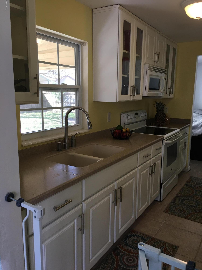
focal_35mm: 29
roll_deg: -0.3
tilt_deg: -9.2
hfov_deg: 48.2
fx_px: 226
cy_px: 135
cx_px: 101
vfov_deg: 61.7
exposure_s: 1/30
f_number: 2.2
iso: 25
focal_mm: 4.15
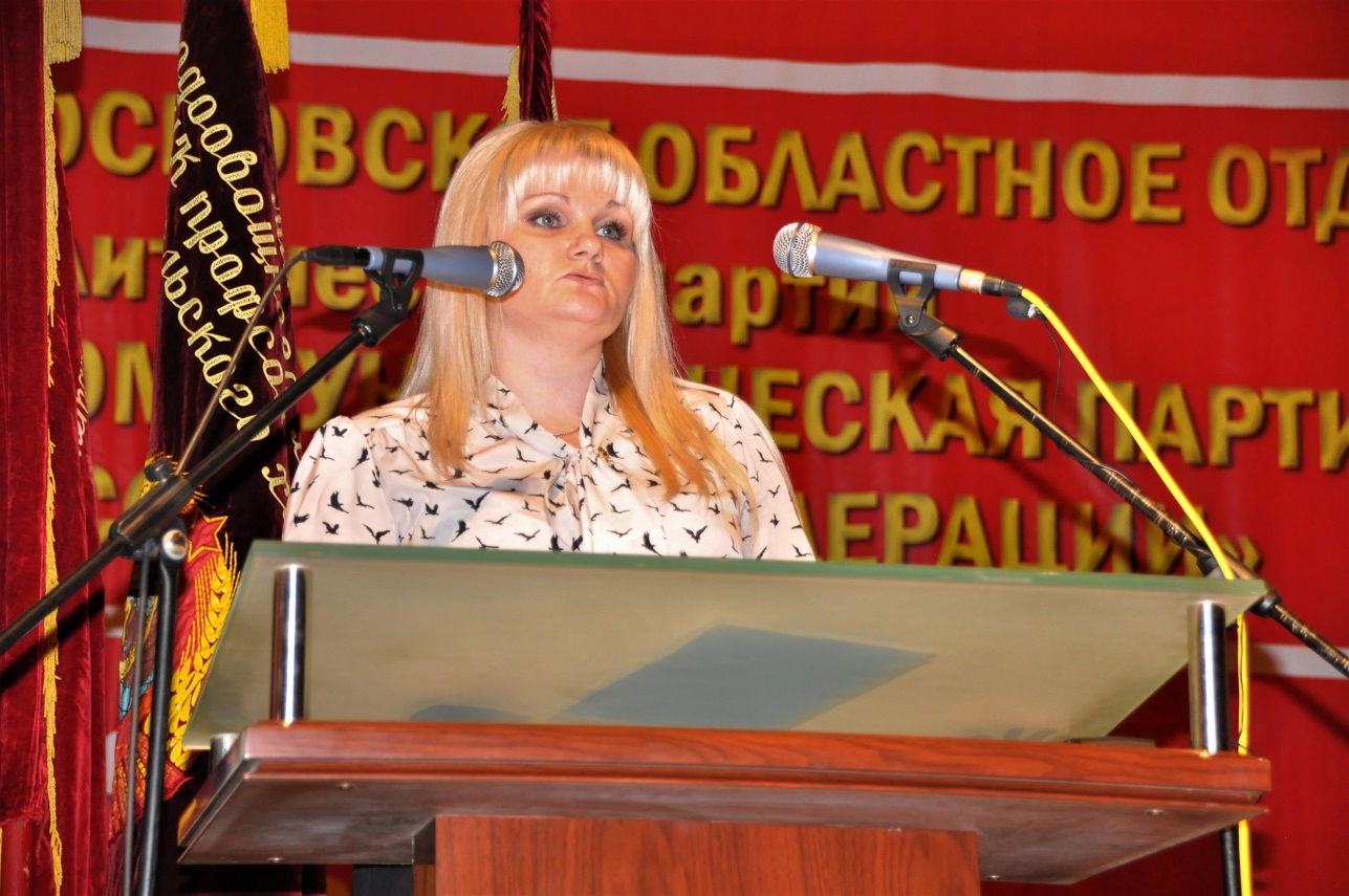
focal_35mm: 112
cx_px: 674
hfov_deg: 18.2
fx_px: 4211
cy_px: 448
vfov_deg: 12.1
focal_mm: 75
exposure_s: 1/60
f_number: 5
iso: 800
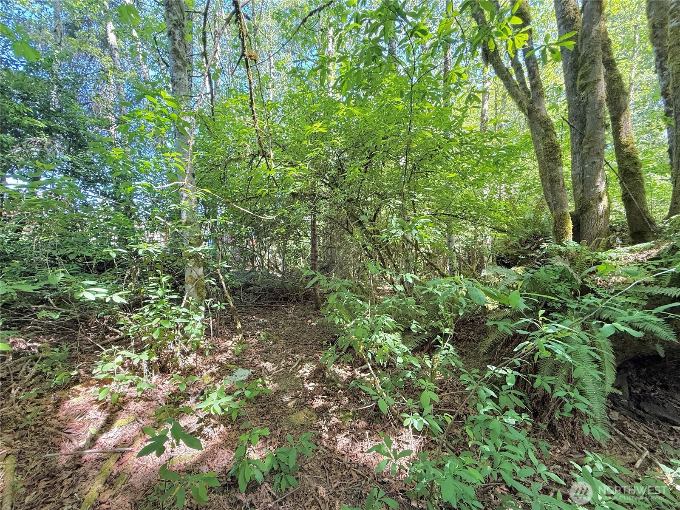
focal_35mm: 14
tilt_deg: -0.2
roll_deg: +0.8
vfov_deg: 85.7
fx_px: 275
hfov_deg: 102.1
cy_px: 255
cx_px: 340
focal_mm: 2.22
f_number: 2.2
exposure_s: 1/99
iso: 200
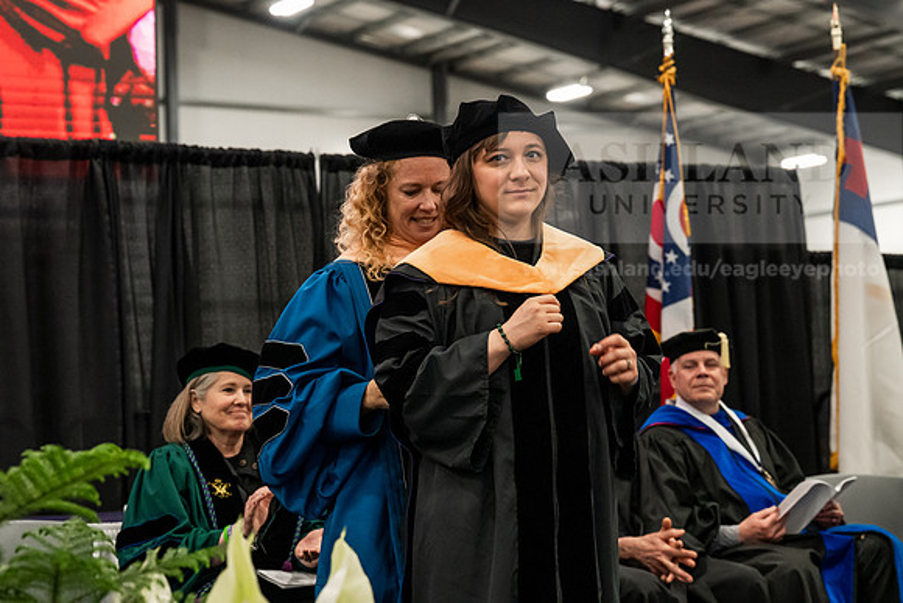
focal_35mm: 77
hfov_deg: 26.3
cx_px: 452
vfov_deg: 17.7
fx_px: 1932
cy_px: 302
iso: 6400
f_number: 5
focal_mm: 77
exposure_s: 1/250
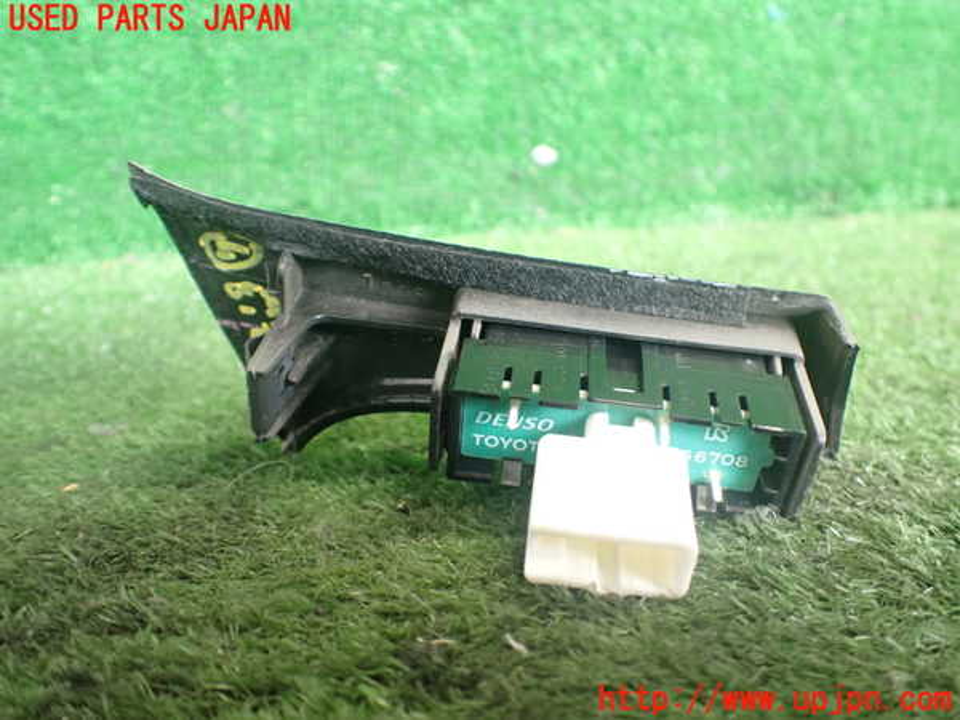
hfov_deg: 60.0
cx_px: 480
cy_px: 360
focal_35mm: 30
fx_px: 832
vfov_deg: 46.8
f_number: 2.3
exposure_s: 1/60
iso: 800
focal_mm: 5.4
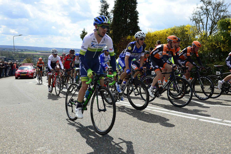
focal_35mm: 32
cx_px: 116
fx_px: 205
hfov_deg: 58.8
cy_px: 77
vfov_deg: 41.0
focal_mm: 32
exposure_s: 1/1000
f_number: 8
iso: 400
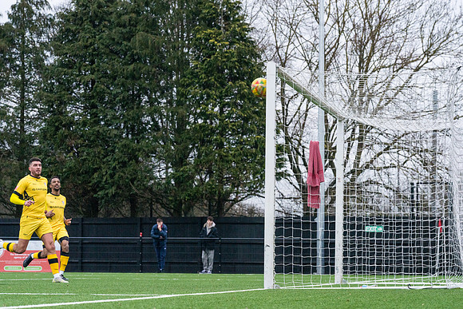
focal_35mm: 151
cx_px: 245
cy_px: 164
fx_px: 1940
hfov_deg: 13.6
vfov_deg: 9.1
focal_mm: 135
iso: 2000
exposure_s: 1/1250
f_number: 8
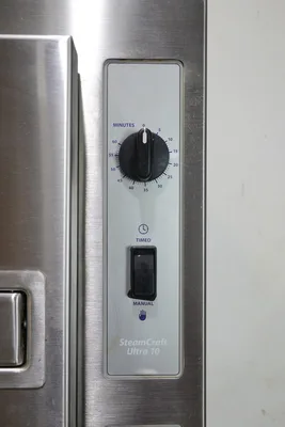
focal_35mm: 37
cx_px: 142
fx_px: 439
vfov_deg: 51.9
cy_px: 214
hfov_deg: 36.0
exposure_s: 1/50
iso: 500
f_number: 3.5
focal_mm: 13.84
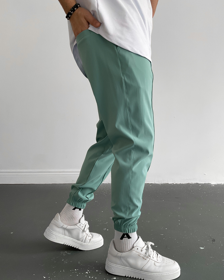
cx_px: 114
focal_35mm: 31
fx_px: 257
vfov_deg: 57.1
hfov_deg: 47.1
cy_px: 148
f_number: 1.8
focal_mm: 3
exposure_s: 1/95
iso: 64
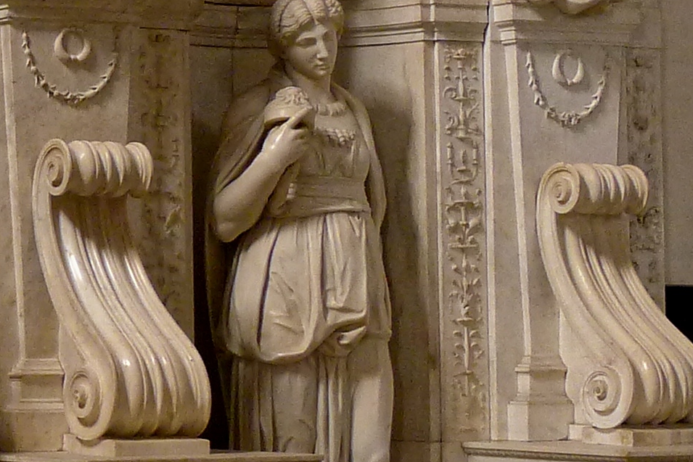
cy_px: 143
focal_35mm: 170
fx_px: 3273
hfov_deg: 11.6
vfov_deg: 8.1
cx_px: -329
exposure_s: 1/15
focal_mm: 9.2
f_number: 2.5
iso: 400
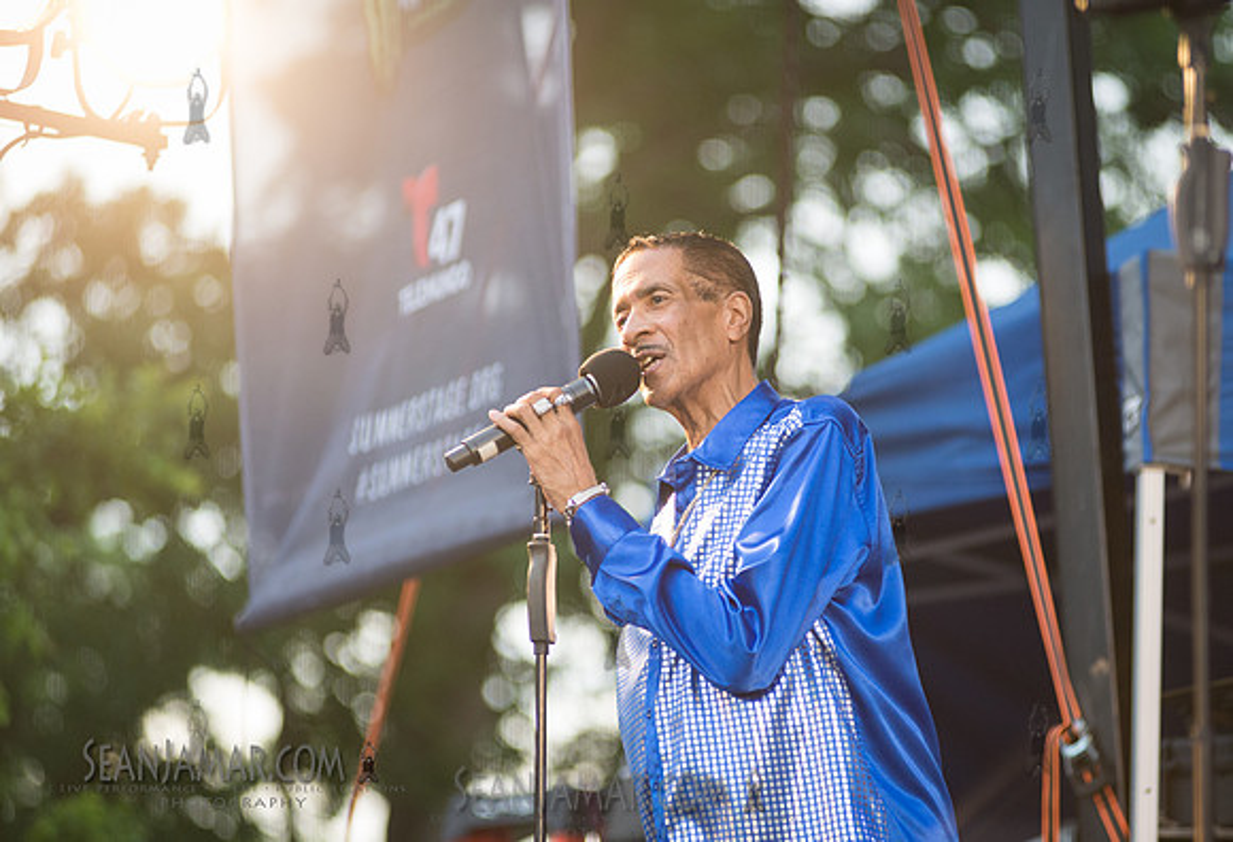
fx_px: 6456
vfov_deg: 7.5
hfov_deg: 10.9
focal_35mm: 187
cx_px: 683
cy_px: 457
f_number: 3.5
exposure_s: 1/320
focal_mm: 170
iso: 1250
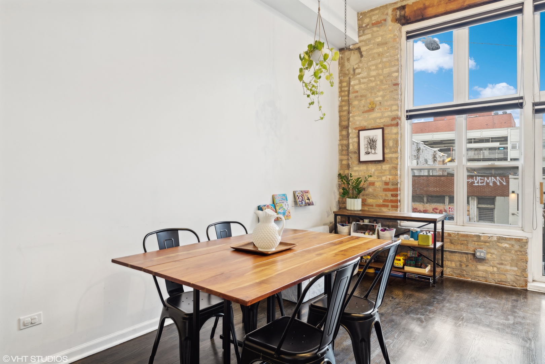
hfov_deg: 78.6
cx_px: 272
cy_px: 182
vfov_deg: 57.2
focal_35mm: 22
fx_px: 333
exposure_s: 1/3.33
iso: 320
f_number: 9
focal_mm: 22
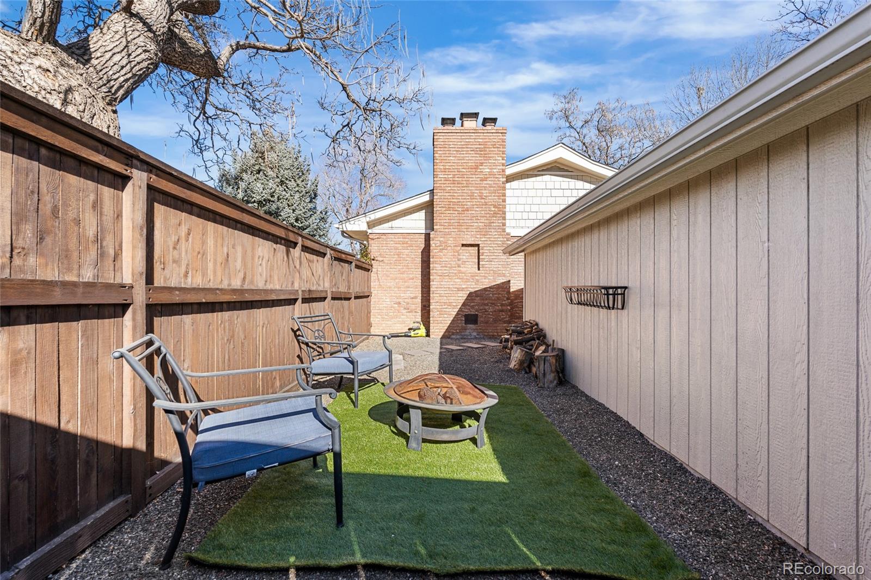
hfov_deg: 95.0
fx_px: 399
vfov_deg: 72.0
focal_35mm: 16
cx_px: 436
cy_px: 290
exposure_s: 1/160
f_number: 8
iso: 160
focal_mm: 16.5
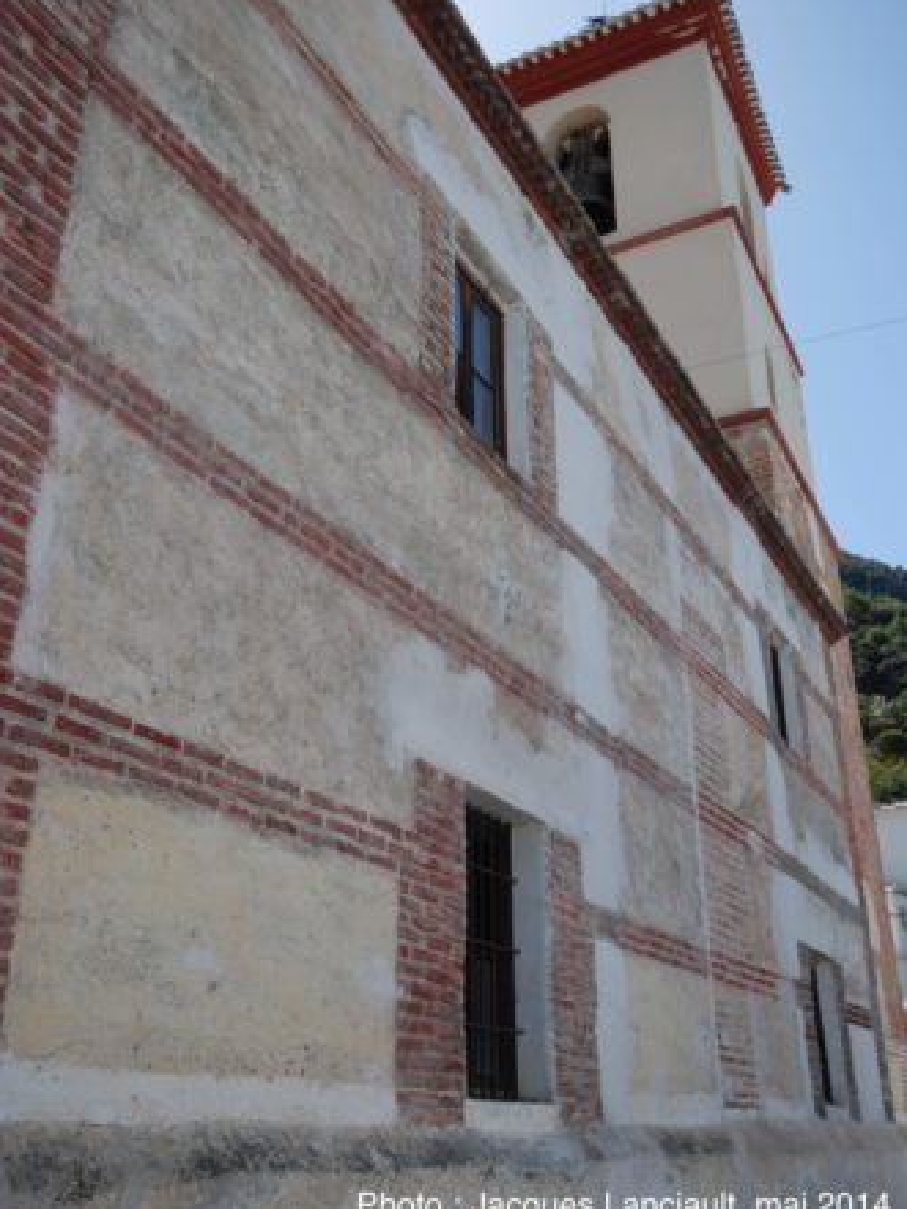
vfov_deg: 51.3
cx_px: 456
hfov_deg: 39.7
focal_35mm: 36
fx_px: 1257
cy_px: 570
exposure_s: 1/200
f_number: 7.1
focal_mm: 22
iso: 100
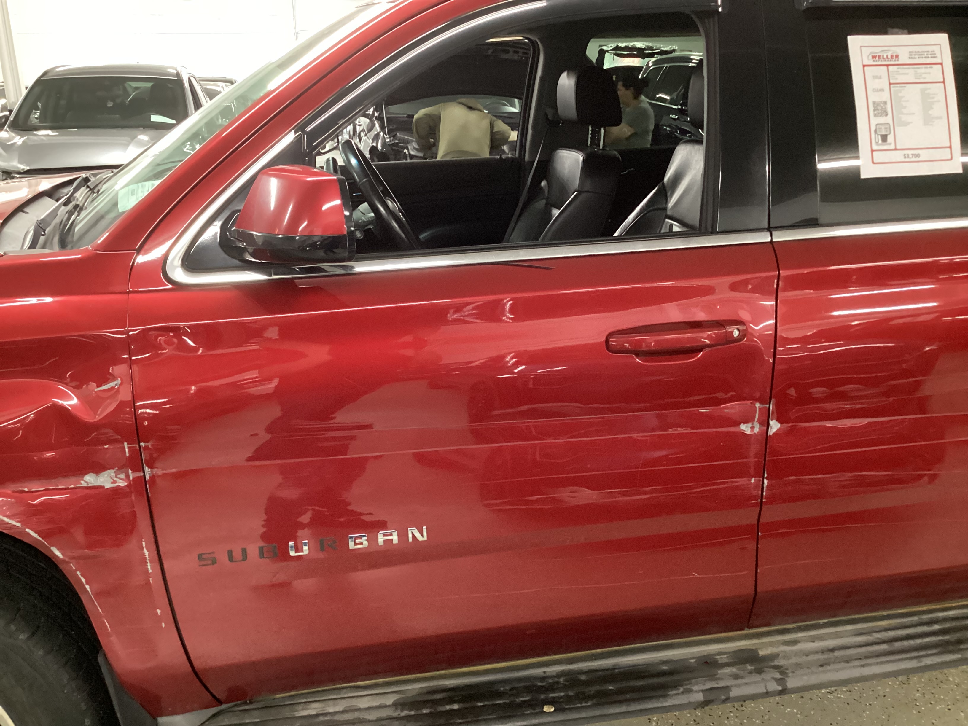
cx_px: 484
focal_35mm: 31
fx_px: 867
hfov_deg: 58.4
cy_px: 363
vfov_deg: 45.4
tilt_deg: -20.6
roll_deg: -0.1
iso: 640
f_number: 2.4
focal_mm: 3.3
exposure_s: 1/25
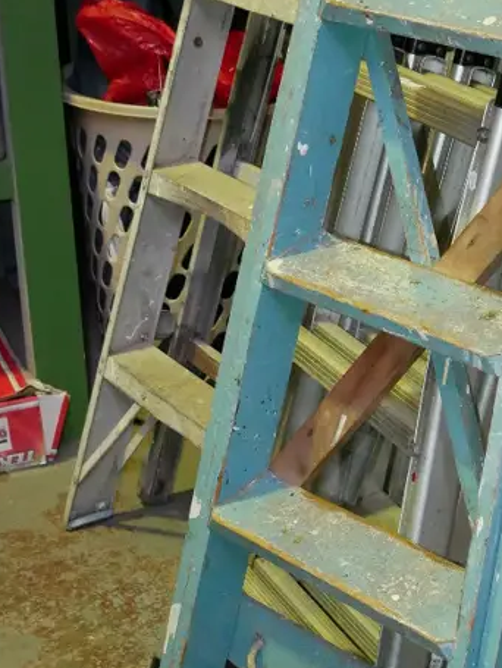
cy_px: 396
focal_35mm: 81
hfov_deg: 18.0
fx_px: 1564
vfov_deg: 24.1
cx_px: 425
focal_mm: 18
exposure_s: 1/100
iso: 3200
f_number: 5.6
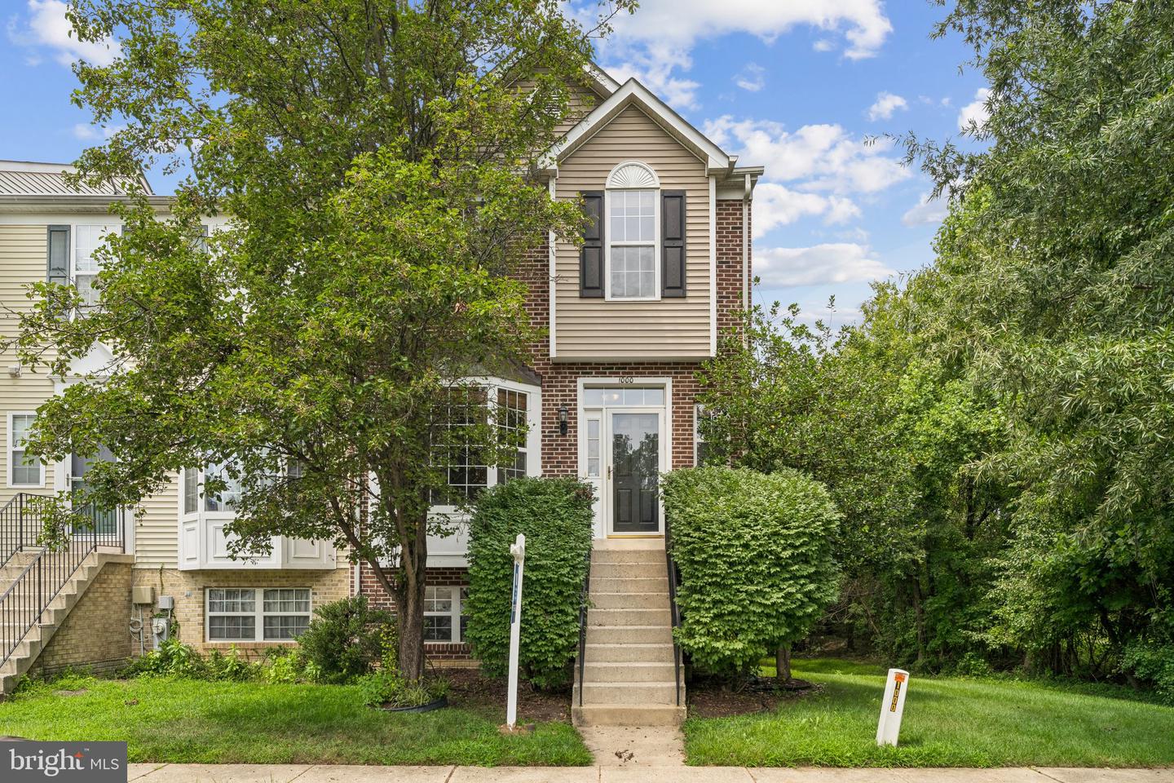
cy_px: 392
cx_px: 587
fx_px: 743
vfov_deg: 55.5
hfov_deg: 76.6
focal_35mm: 23
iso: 100
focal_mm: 22.8
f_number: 10
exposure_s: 1/100
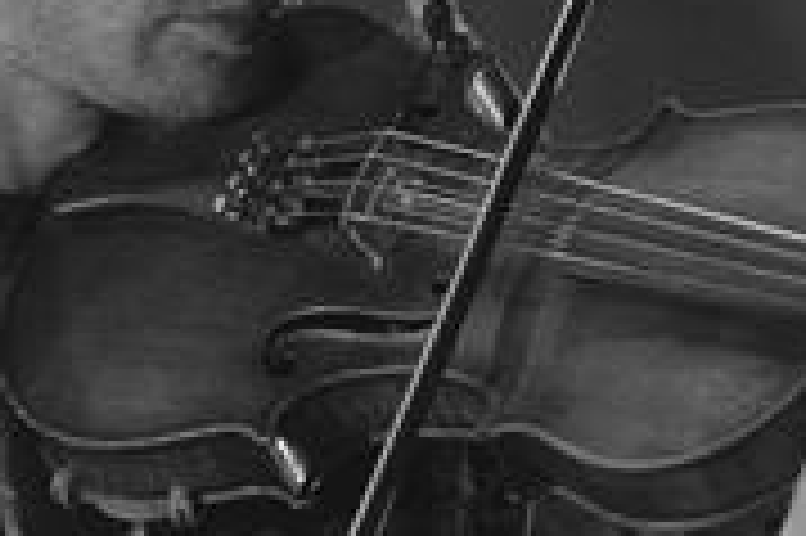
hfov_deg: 2.8
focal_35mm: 744
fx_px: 16642
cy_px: 545
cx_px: 396
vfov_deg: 1.8
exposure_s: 1/800
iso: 3200
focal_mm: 185
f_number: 2.8
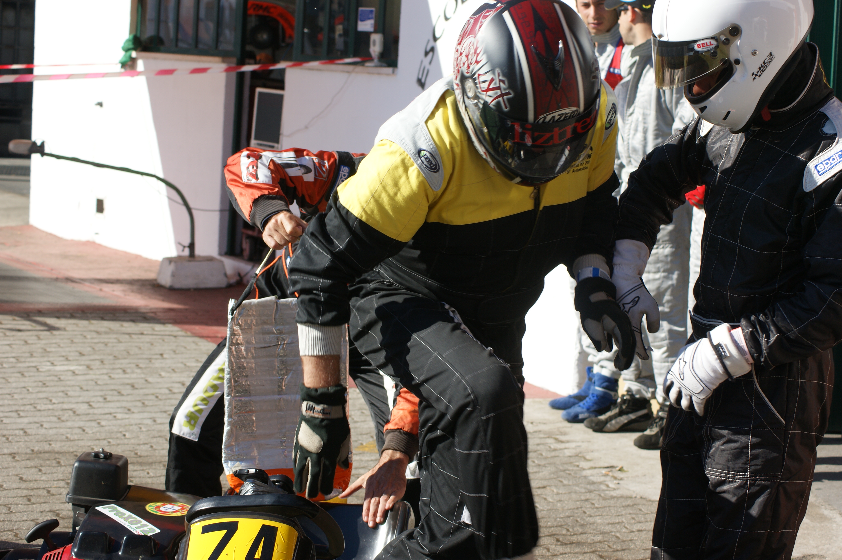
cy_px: 280
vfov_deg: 14.9
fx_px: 2140
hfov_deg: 22.3
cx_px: 438
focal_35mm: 92
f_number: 6.3
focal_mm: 55
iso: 100
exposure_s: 1/250
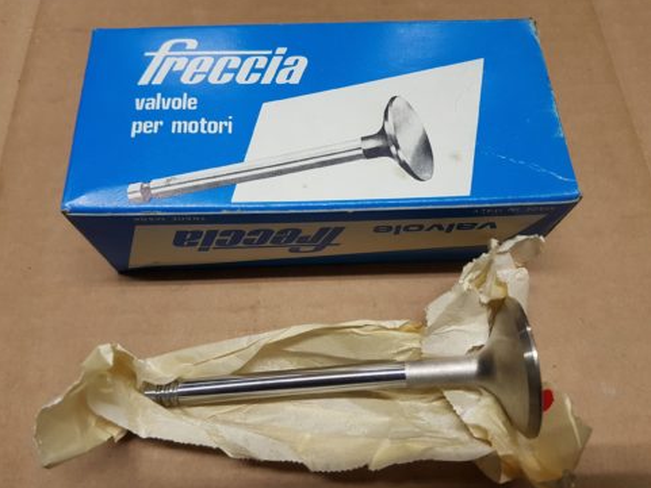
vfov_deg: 51.4
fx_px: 508
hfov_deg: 65.3
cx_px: 315
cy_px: 247
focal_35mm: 27
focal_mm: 4.2
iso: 125
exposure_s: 1/50
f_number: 1.7
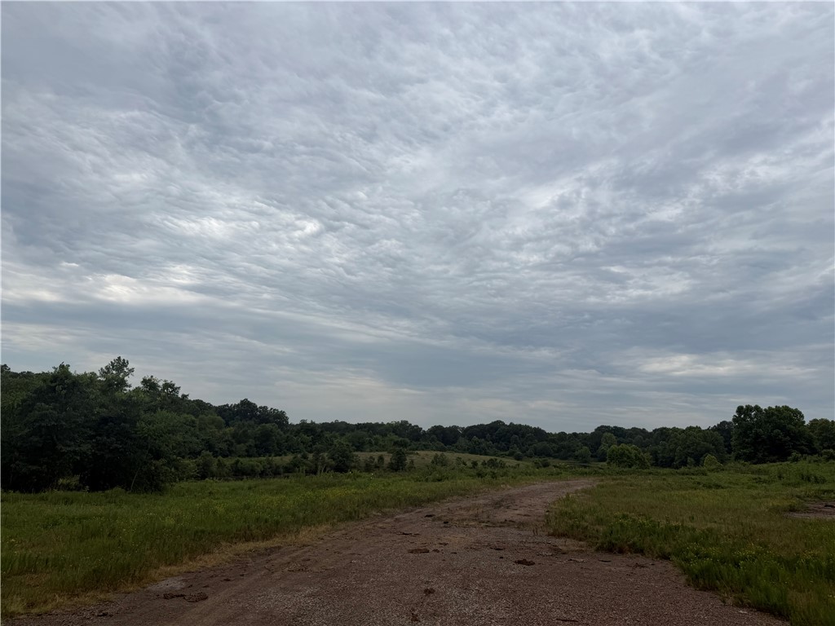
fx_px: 579
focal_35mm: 24
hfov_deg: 71.6
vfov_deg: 56.8
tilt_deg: +14.3
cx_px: 418
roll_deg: -1.6
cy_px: 313
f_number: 1.78
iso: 80
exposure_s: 1/7353
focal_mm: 6.76
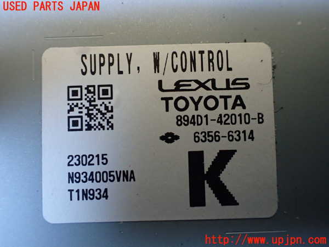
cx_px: 164
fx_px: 285
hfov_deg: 60.0
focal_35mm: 30
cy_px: 124
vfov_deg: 46.8
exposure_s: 1/125
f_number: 2.3
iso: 640
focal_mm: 5.4
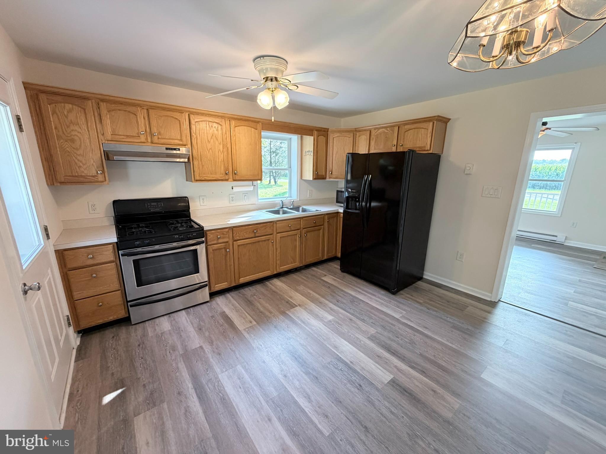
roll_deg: -0.5
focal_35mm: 14
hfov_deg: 102.1
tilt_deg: -13.6
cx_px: 303
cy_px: 227
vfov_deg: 85.7
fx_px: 245
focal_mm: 2.22
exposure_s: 1/120
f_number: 2.2
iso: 250
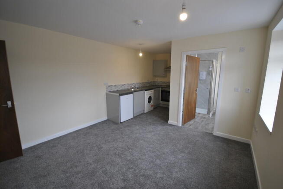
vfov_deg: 77.5
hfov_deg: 100.3
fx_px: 118
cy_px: 94
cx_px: 142
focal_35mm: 15
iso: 200
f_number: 4
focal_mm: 10
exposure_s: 1/60
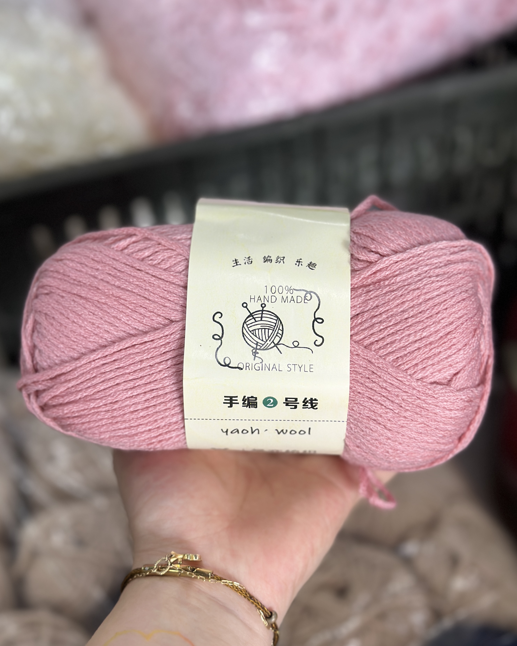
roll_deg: +6.3
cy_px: 338
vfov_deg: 36.6
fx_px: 975
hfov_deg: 29.7
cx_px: 255
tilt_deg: -44.1
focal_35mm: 51
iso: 125
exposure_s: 1/95
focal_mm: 6.86
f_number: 1.78
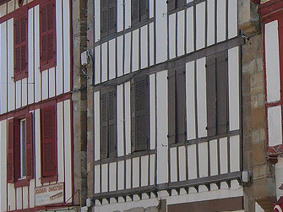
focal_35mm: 192
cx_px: 283
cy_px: -9
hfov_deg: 10.2
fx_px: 1569
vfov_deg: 7.7
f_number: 5.5
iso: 100
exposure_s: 1/250
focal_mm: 12
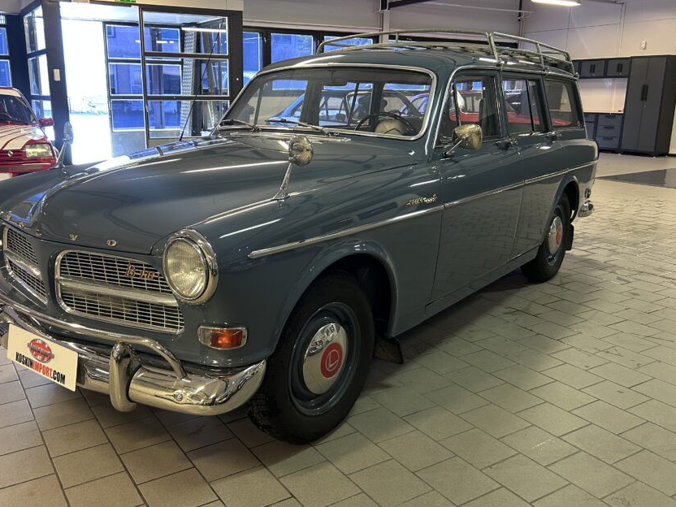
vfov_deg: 44.1
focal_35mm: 32
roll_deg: -0.8
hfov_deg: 56.6
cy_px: 233
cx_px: 289
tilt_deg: -12.2
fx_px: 625
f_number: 1.5
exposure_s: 1/50
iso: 160
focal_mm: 5.7
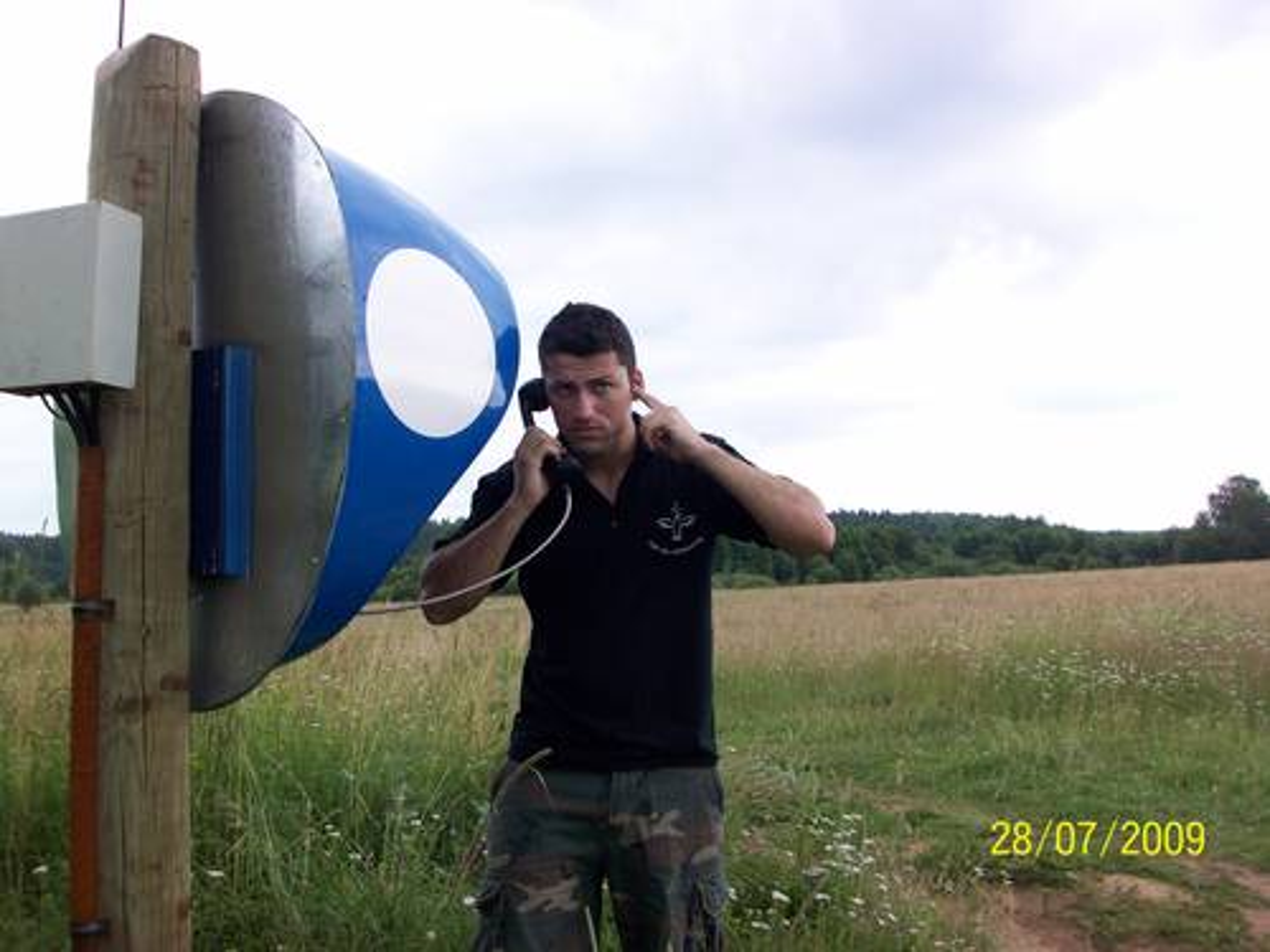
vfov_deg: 41.8
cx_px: 635
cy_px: 476
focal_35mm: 34
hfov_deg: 54.0
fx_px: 1247
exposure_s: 1/283
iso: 64
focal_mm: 5.7
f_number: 2.8
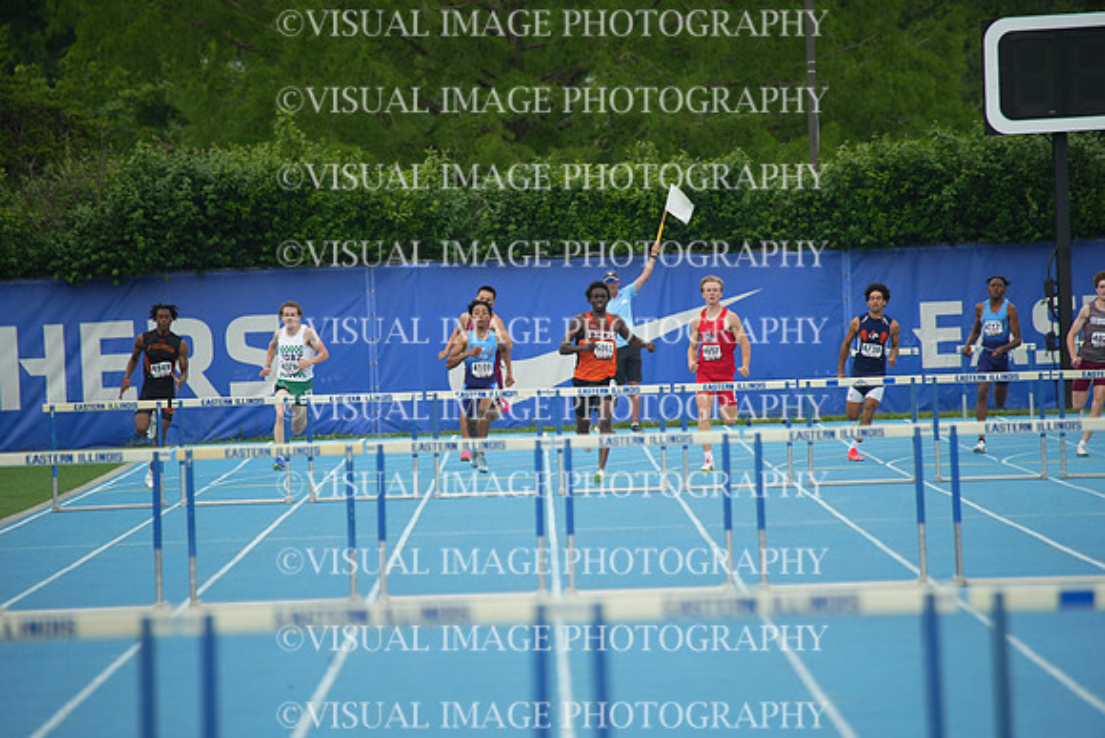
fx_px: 12280
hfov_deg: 5.2
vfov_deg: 3.4
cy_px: 369
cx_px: 552
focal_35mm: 400
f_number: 5.6
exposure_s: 1/1000
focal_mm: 400
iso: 400
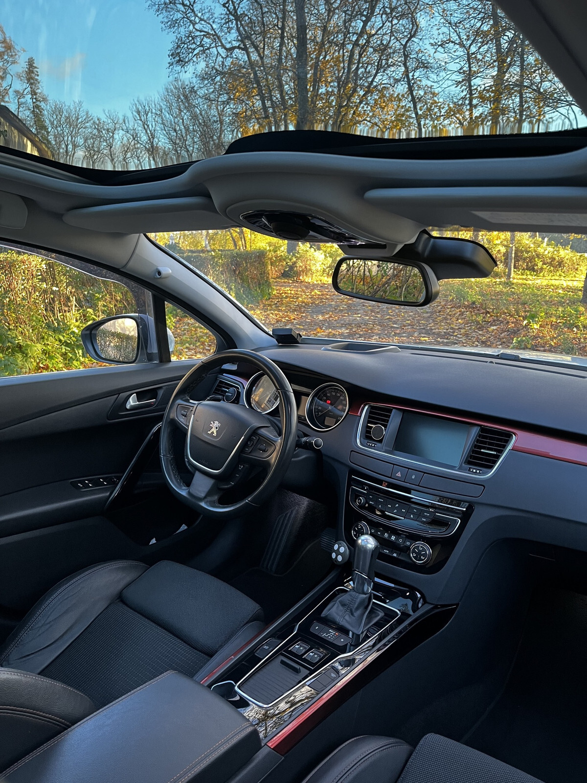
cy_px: 392
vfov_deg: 67.3
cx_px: 294
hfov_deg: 53.1
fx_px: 588
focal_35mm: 26
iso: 125
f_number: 1.6
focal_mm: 5.1
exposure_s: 1/80
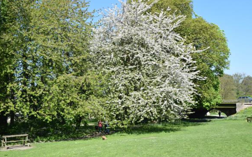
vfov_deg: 27.4
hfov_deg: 42.6
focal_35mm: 47
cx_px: 127
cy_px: 81
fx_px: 323
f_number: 9
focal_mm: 30
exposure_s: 1/320
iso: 200
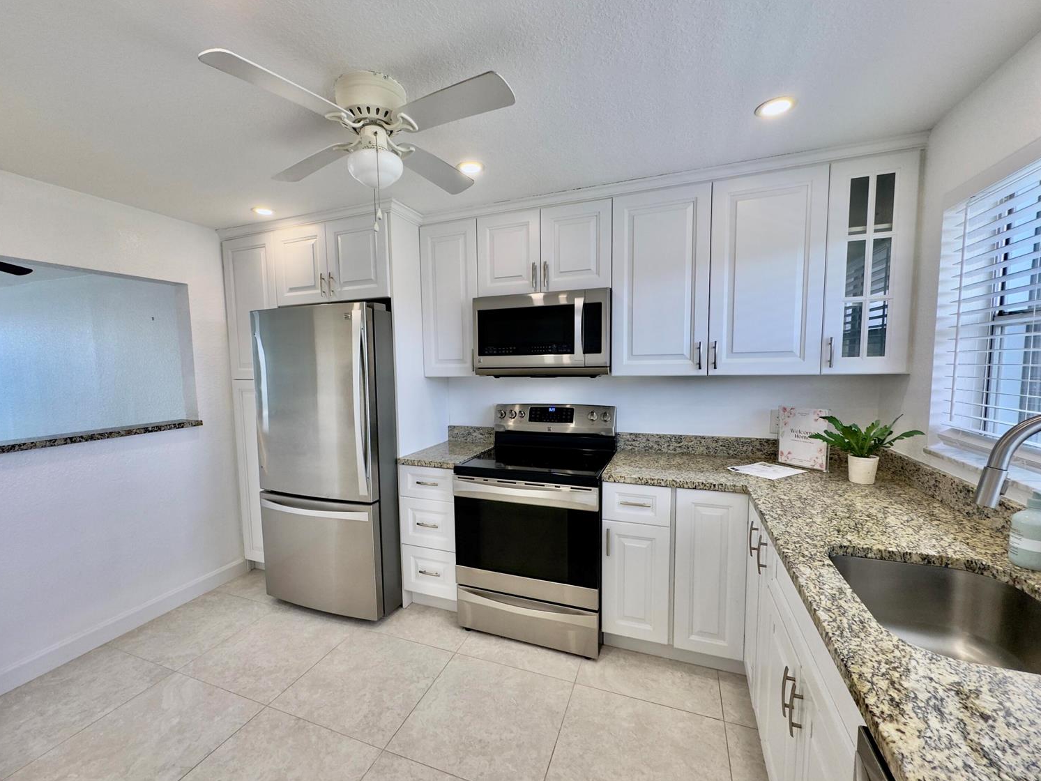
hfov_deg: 98.1
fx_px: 451
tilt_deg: -5.5
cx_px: 494
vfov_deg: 81.7
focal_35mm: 15
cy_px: 404
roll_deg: +1.0
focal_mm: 2.22
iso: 80
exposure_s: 1/120
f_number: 2.2
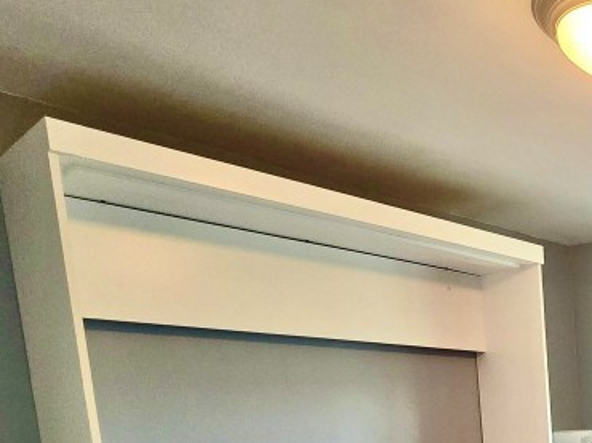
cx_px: 741
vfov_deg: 32.8
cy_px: 528
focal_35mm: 36
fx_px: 615
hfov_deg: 36.7
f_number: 2.2
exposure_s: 1/60
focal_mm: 2.2
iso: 200
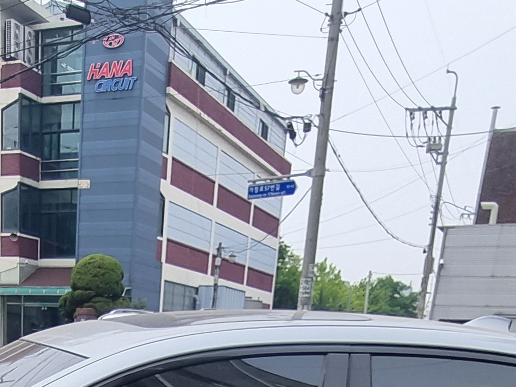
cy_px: 680
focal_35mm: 53
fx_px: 790
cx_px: 65
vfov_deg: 20.4
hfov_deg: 34.4
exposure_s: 1/956
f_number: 2.2
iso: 50
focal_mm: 2.2
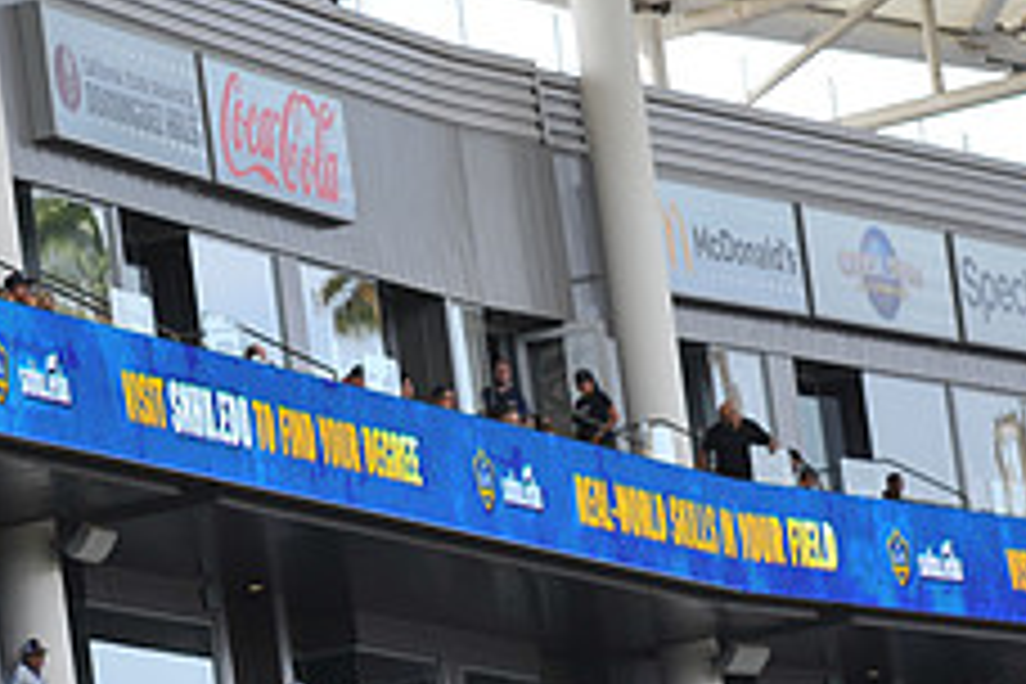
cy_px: 418
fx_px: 9775
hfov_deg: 6.0
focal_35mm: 343
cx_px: 310
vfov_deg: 4.0
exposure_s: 1/1250
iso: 280
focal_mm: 135
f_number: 2.8
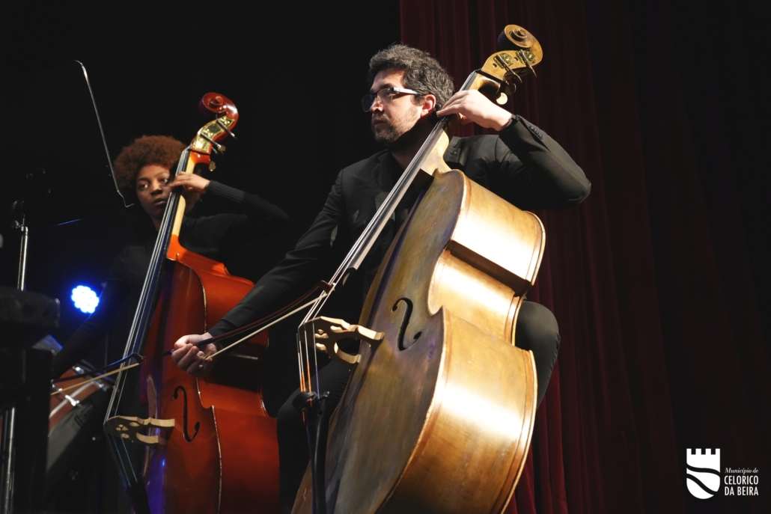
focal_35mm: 59
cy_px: 257
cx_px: 386
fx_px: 1264
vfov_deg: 23.0
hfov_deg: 33.9
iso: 5000
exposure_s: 1/160
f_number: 4
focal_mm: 59
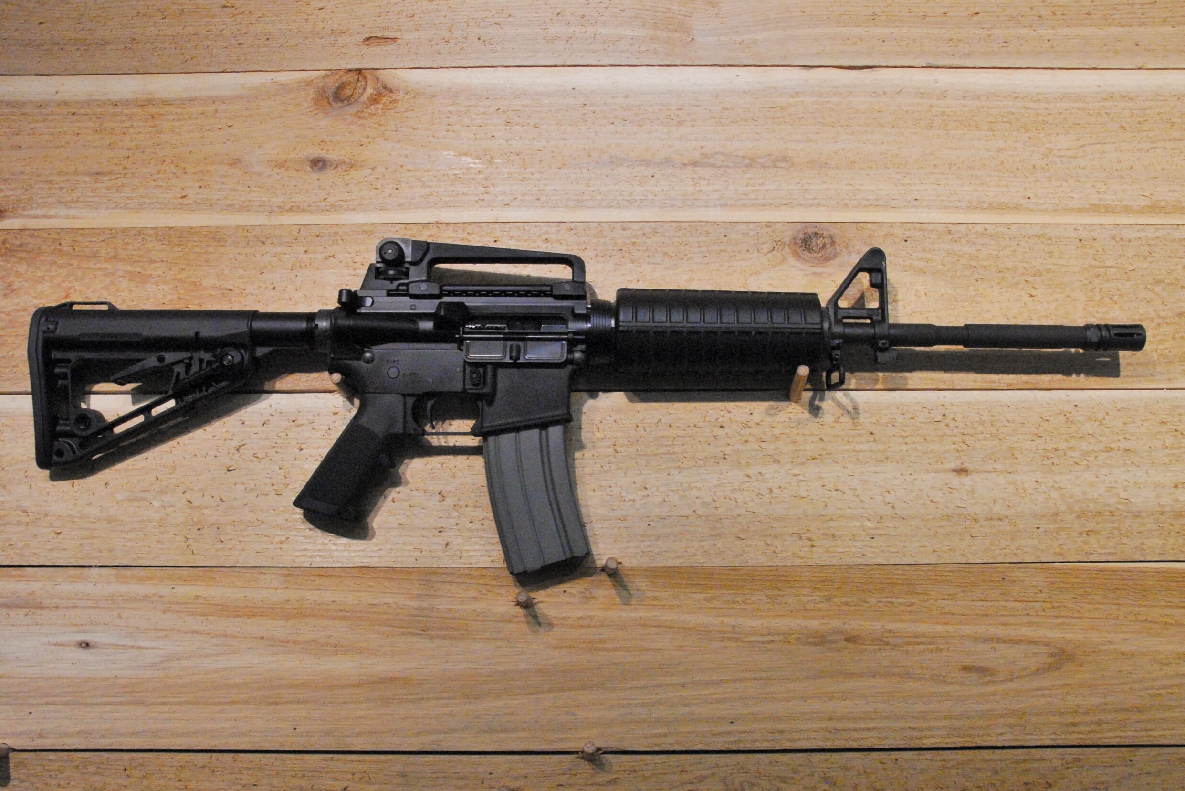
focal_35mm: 33
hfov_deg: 57.9
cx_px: 581
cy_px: 386
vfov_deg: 40.5
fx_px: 1070
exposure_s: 1/100
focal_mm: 21
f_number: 9
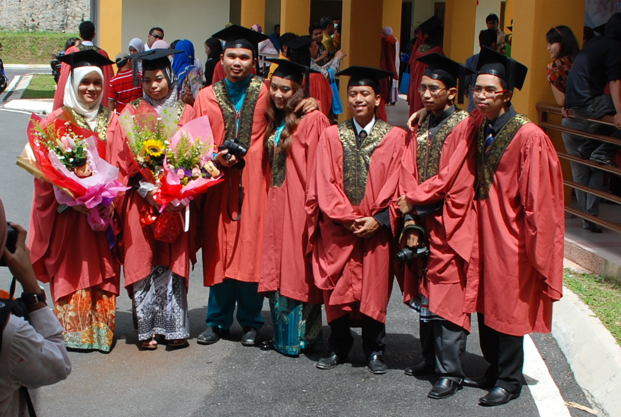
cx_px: 253
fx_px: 1089
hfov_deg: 31.8
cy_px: 273
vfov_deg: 21.6
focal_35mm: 63
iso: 125
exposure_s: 1/160
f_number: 8
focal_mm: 18
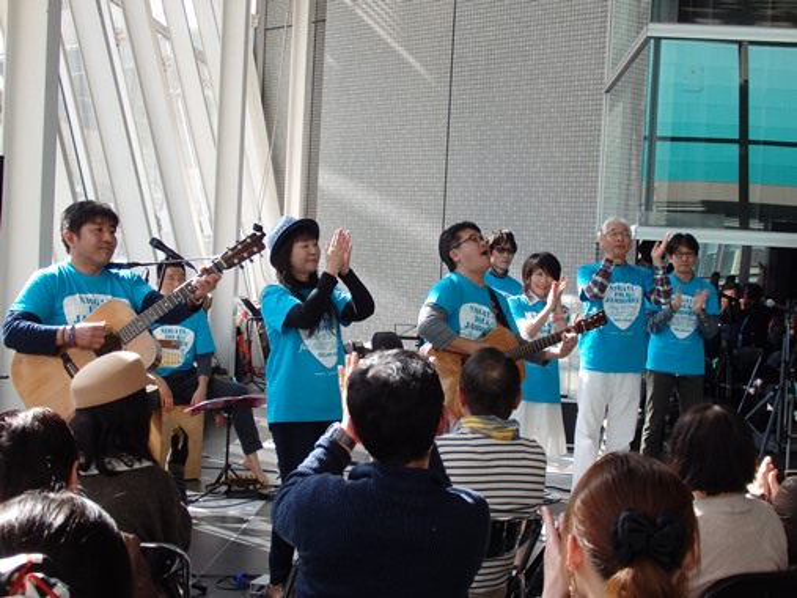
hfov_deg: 35.6
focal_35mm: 54
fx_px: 1243
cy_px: 299
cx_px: 398
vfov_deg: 27.0
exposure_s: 1/125
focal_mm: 9.8
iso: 125
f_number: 4.1
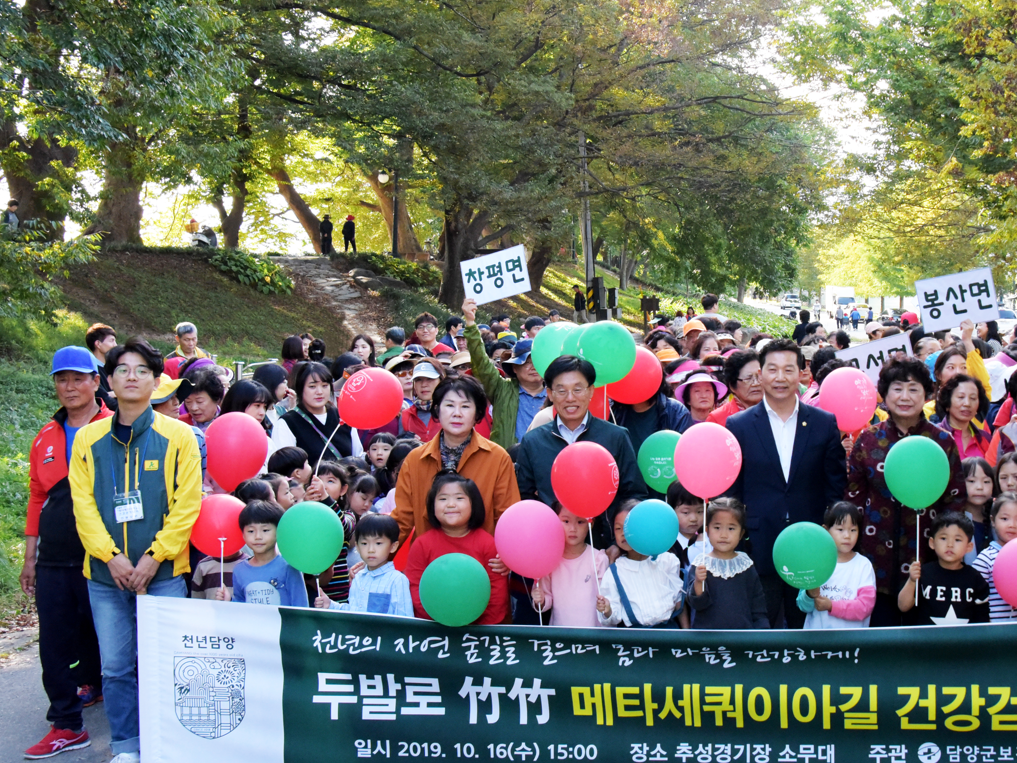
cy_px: 365
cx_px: 778
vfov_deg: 24.4
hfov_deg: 31.5
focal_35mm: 60
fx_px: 1763
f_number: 10
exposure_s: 1/640
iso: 5600
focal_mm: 40
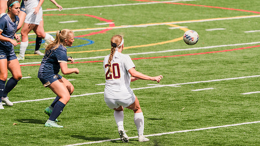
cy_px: 82
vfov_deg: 2.5
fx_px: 3421
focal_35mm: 496
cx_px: 150
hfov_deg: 4.4
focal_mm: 368
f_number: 6.3
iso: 200
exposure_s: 1/1600
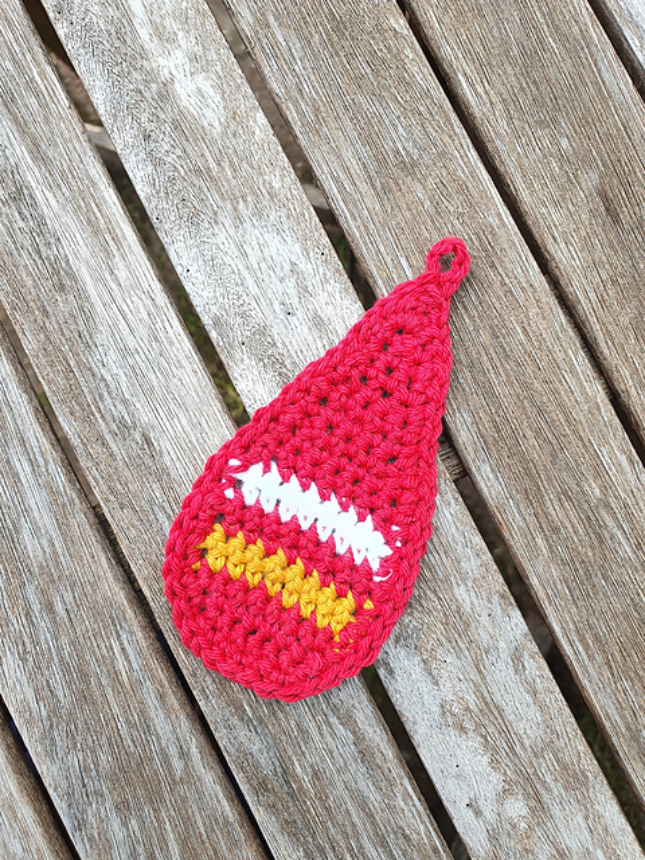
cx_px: 322
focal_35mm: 26
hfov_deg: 53.1
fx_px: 646
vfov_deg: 67.3
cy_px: 430
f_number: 2.4
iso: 50
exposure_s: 1/330
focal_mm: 4.3
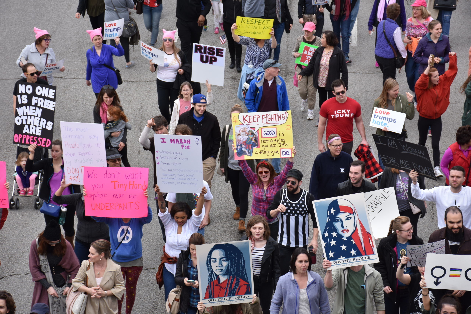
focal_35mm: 112
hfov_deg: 18.2
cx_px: 236
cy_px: 157
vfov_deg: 12.2
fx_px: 1472
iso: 500
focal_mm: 75
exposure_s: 1/500
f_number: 8
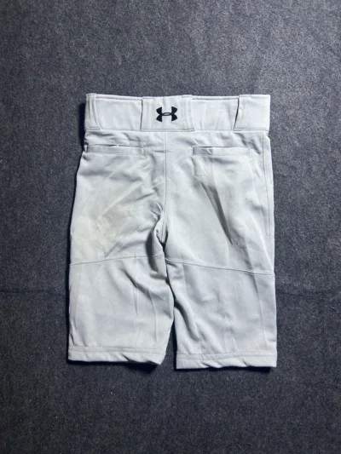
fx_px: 341
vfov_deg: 67.3
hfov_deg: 53.1
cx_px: 170
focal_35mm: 26
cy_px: 227
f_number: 1.5
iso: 200
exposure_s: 1/50
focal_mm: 5.7
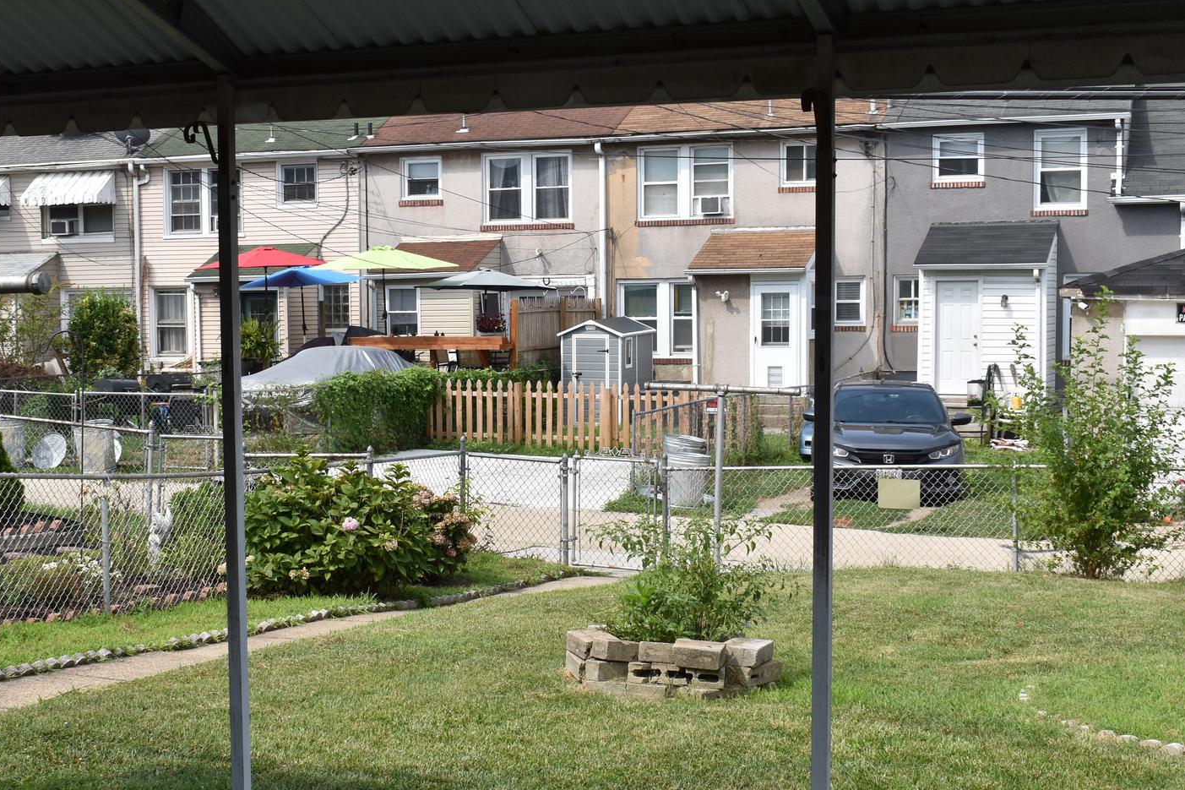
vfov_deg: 24.7
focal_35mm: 55
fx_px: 1801
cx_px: 494
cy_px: 474
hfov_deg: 36.3
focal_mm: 25
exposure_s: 1/200
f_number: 7.1
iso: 100
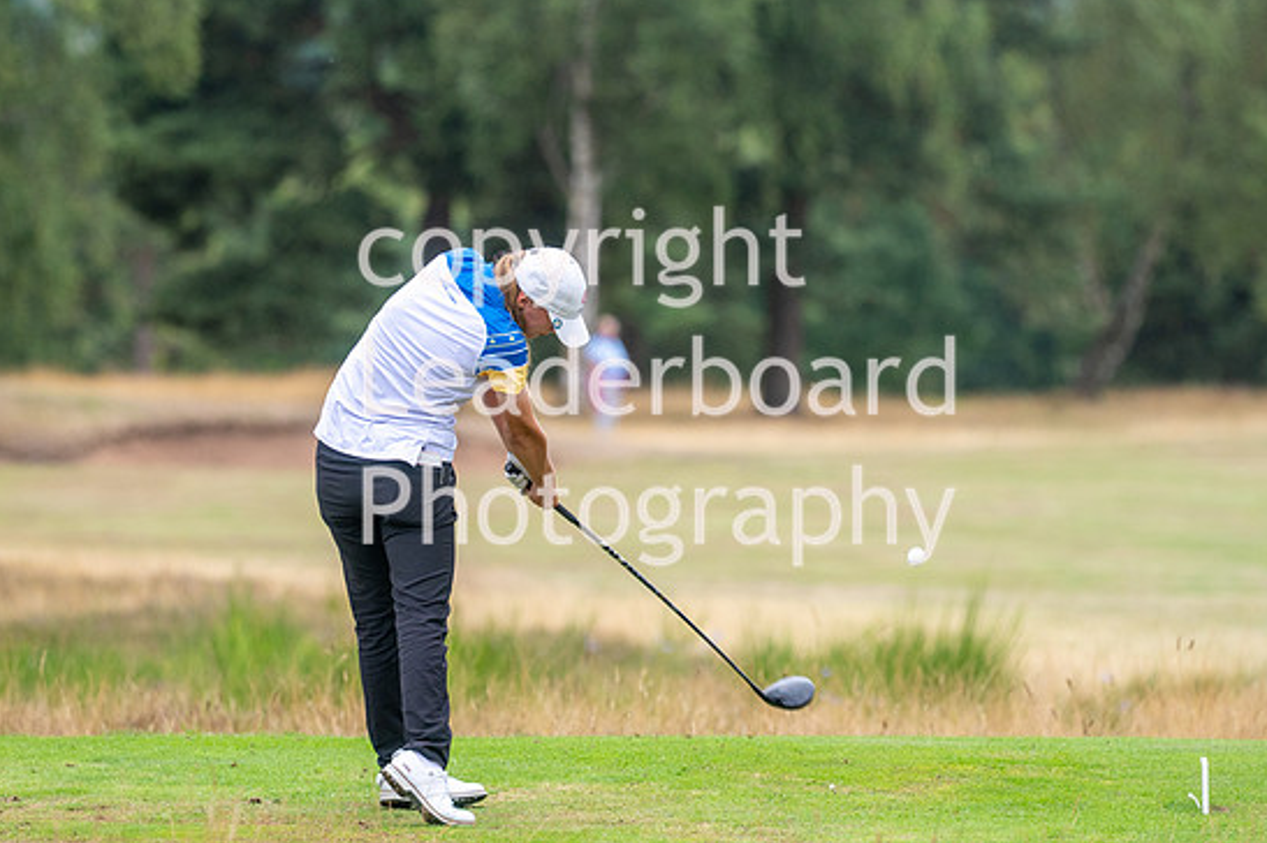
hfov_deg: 4.3
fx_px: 16777
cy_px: 398
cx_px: 662
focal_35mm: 477
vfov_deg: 2.9
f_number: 5
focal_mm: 300
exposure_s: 1/1250
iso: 400
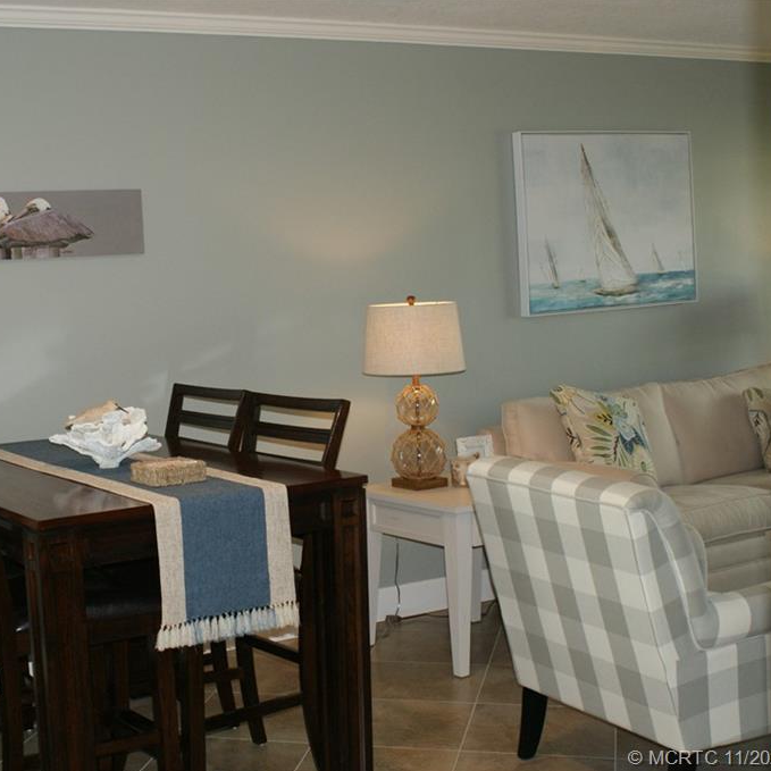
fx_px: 1260
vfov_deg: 34.0
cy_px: 386
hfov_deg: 33.5
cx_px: 221
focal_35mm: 50
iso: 400
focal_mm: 26
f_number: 5.6
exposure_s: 1/60
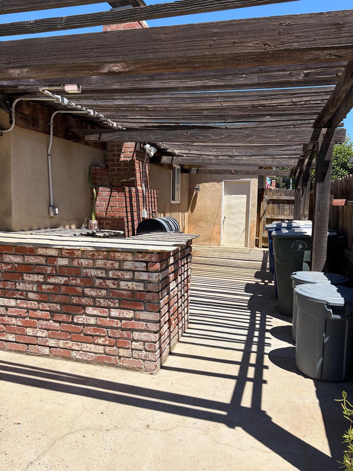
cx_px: 176
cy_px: 236
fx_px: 353
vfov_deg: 67.3
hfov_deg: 53.1
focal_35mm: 26
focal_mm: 5.96
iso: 50
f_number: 1.6
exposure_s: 1/2747
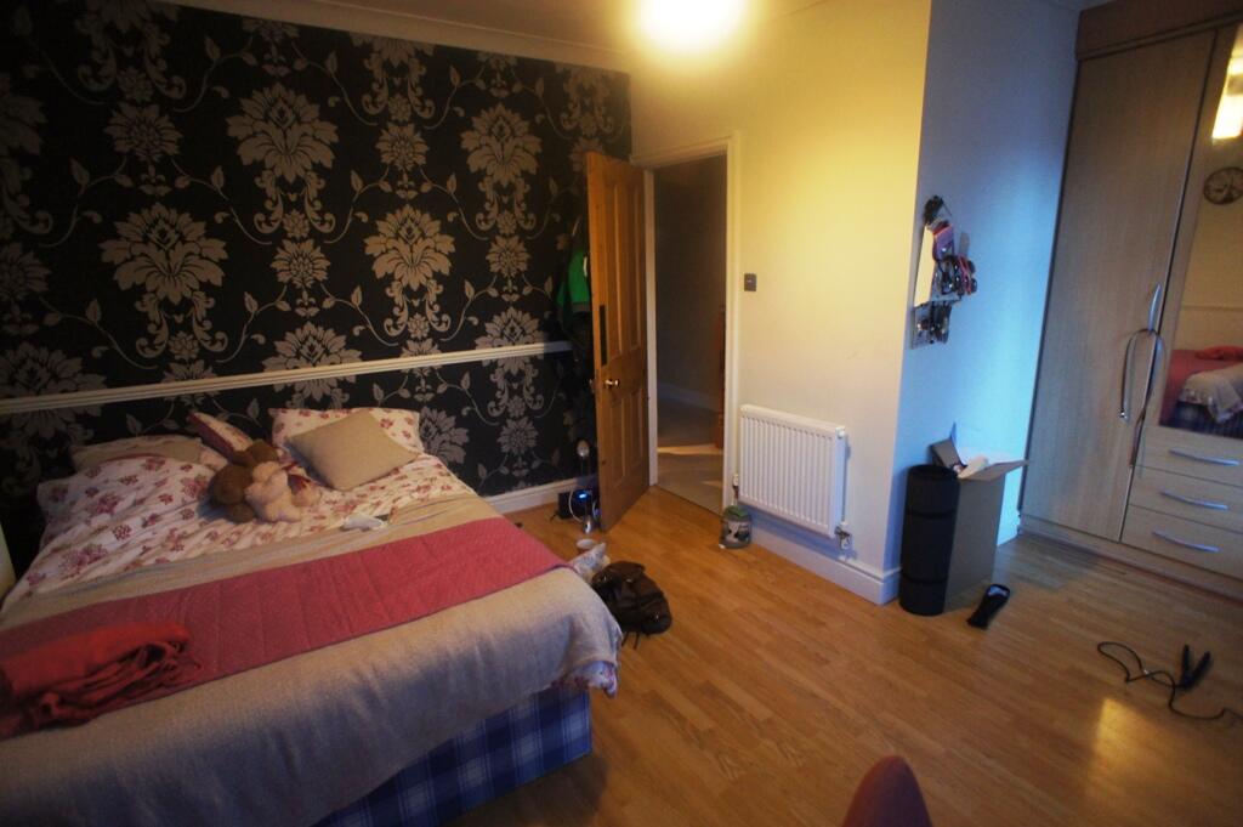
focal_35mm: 24
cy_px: 414
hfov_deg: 73.8
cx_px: 622
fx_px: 828
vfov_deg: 53.1
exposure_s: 1/30
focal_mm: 16
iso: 1000
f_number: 2.8
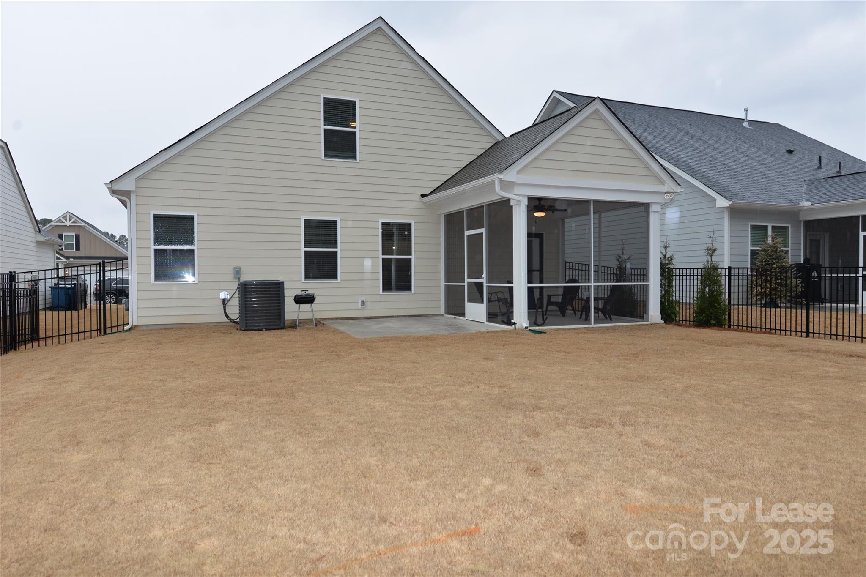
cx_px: 433
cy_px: 288
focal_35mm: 24
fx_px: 577
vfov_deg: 53.1
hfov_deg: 73.7
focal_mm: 24
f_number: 5.6
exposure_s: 1/125
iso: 100
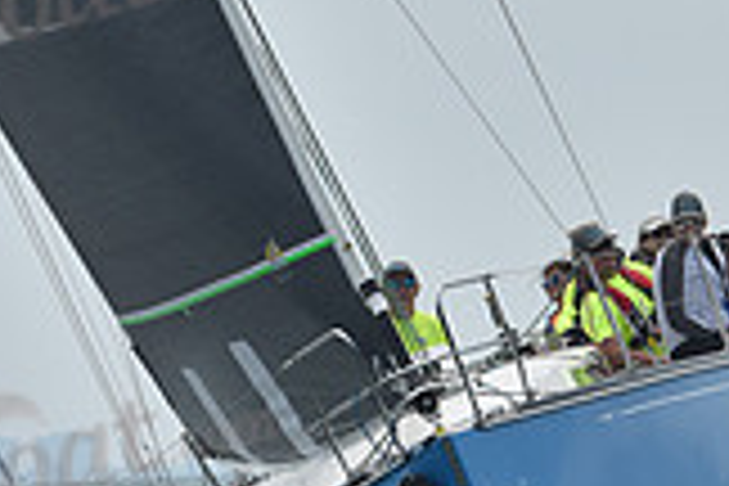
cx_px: 513
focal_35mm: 714
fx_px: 14457
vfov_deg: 1.9
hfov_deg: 2.9
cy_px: 191
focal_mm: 200
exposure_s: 1/800
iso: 250
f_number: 11
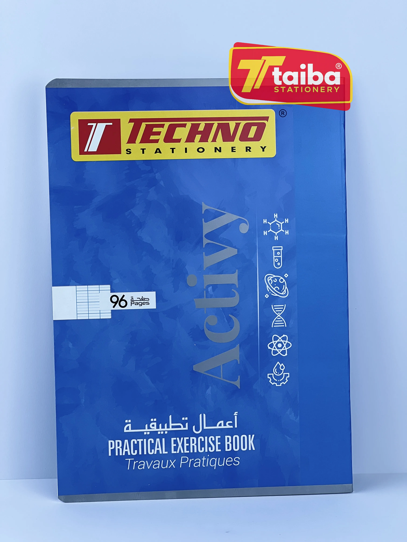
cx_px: 204
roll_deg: +0.0
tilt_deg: -8.7
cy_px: 271
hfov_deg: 19.1
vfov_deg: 25.3
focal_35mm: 77
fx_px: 1207
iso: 25
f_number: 2.8
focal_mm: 9
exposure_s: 1/160
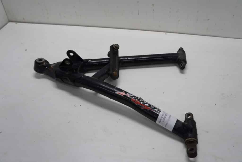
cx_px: 121
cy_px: 81
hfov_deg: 61.9
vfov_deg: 43.6
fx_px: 202
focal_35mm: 30
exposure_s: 1/60
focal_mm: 20
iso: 100
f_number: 4.5
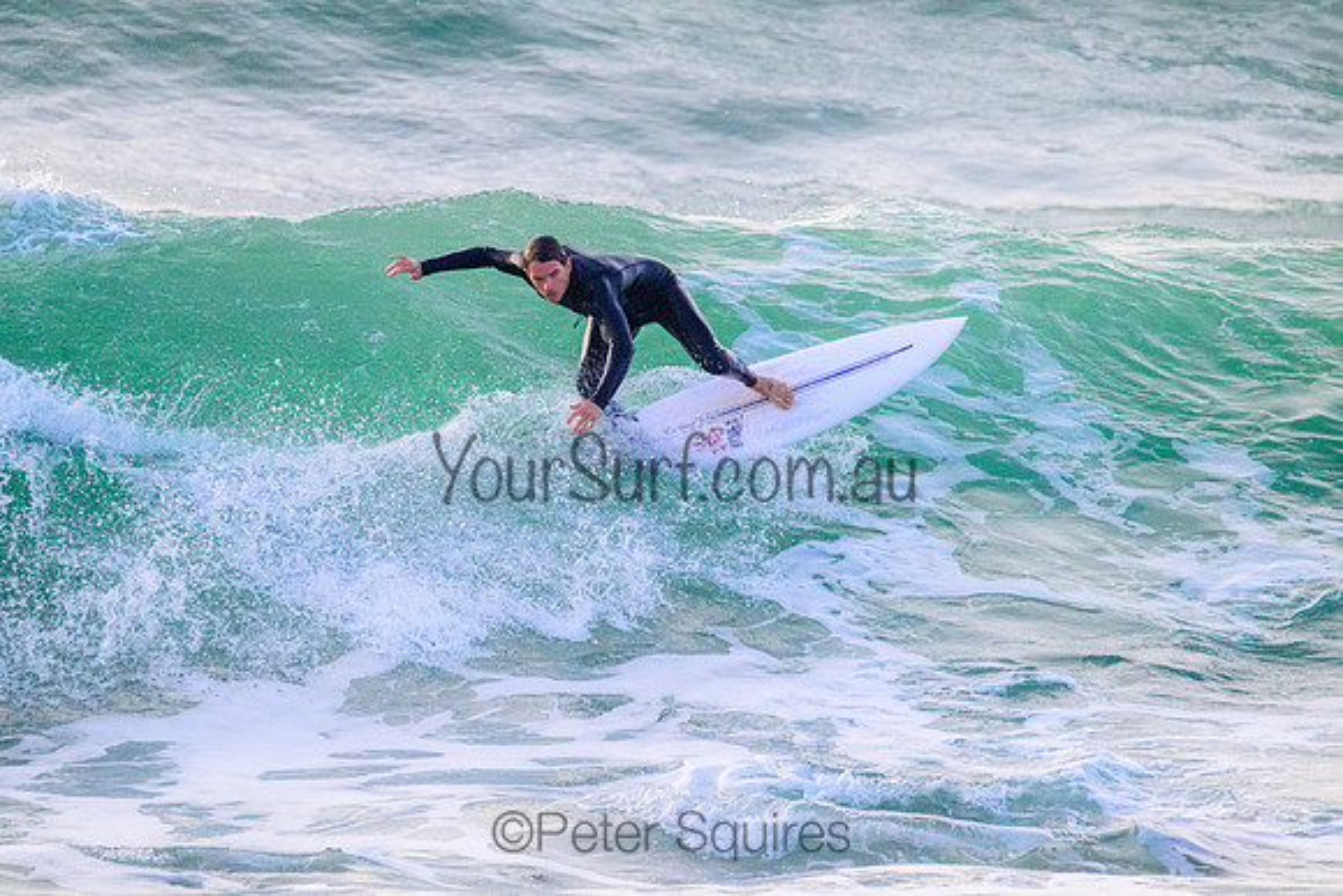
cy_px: 448
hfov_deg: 3.2
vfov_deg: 2.1
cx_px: 672
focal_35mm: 650
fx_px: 24253
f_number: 11
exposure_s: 1/1600
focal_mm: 650
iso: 5600
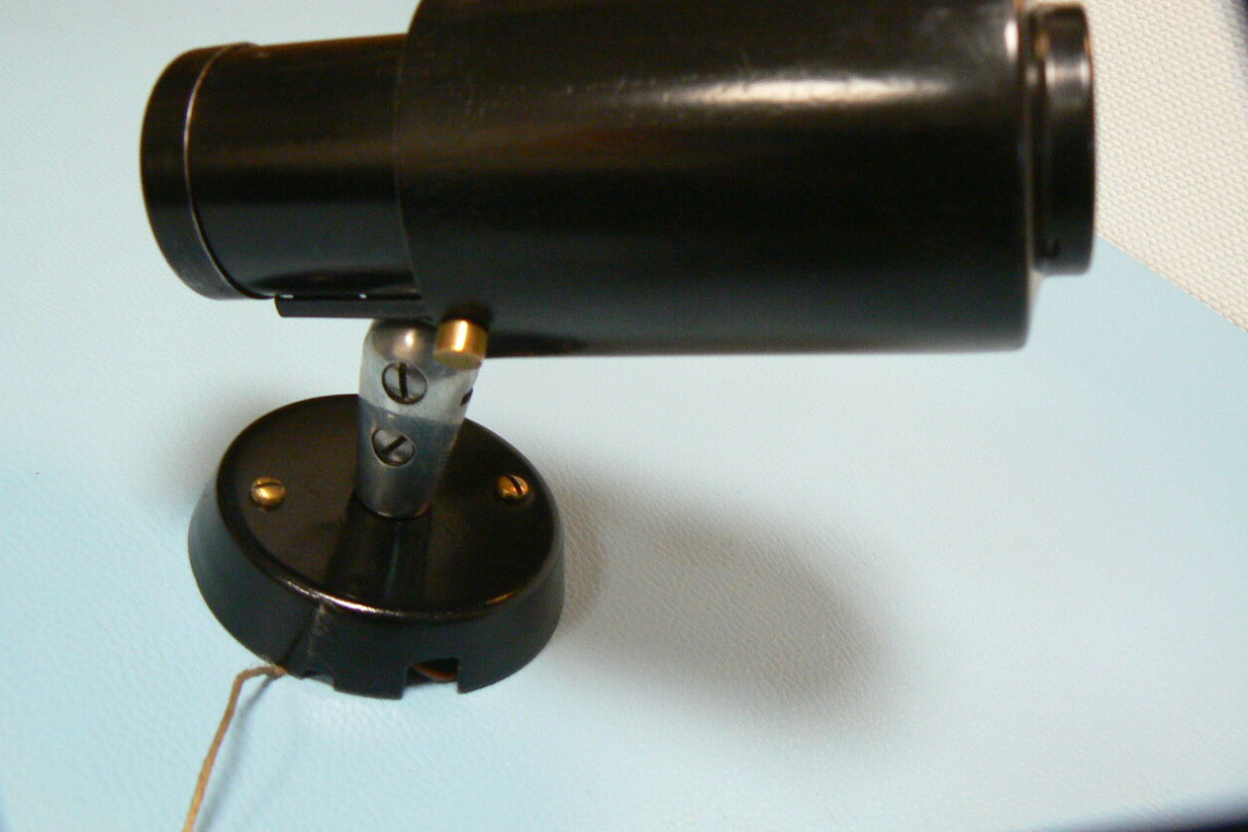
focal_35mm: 38
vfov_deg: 35.0
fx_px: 1317
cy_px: 382
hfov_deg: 50.7
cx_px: 620
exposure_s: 1/15
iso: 200
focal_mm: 6
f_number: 2.8
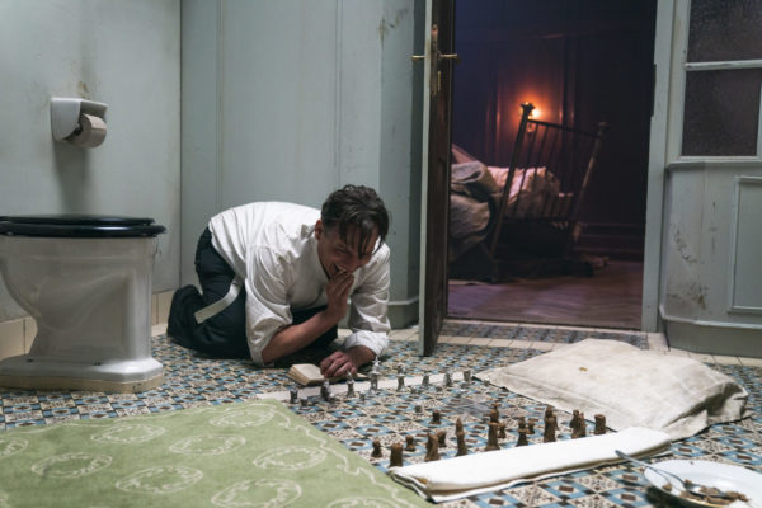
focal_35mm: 37
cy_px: 254
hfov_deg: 51.9
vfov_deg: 35.9
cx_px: 381
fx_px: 783
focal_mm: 37
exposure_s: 1/250
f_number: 2.8
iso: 800
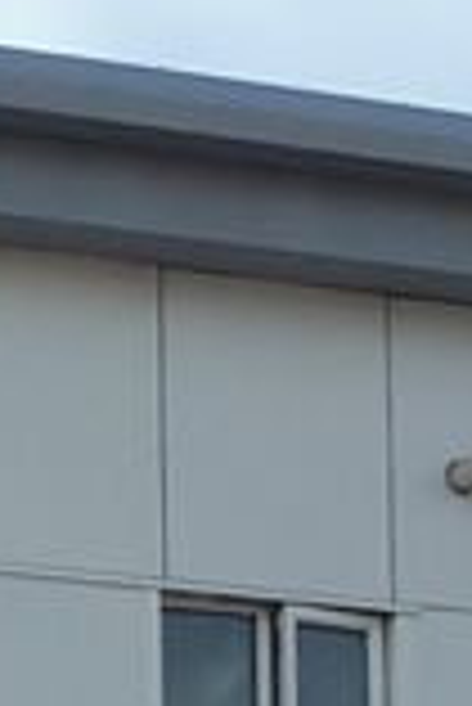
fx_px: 3885
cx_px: -944
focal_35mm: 198
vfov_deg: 9.6
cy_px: 1441
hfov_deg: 6.4
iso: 40
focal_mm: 3.6
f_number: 1.9
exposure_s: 1/1364
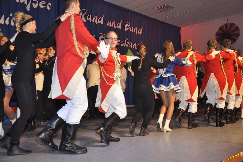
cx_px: 122
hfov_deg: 57.3
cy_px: 81
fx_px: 222
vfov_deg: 39.9
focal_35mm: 33
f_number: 5
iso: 400
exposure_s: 1/60
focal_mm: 22
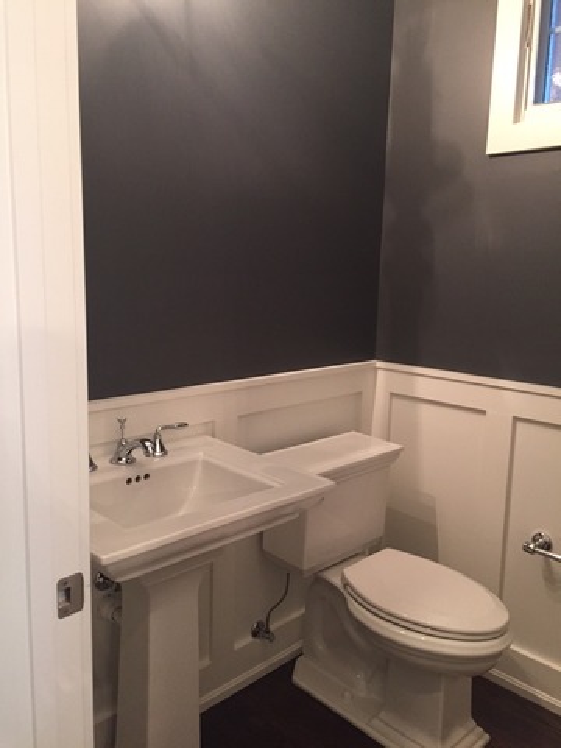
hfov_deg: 48.2
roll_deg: -2.0
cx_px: 280
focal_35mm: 29
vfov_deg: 61.7
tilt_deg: -10.7
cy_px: 374
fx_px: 627
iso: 160
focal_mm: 4.15
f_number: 2.2
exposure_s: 1/30
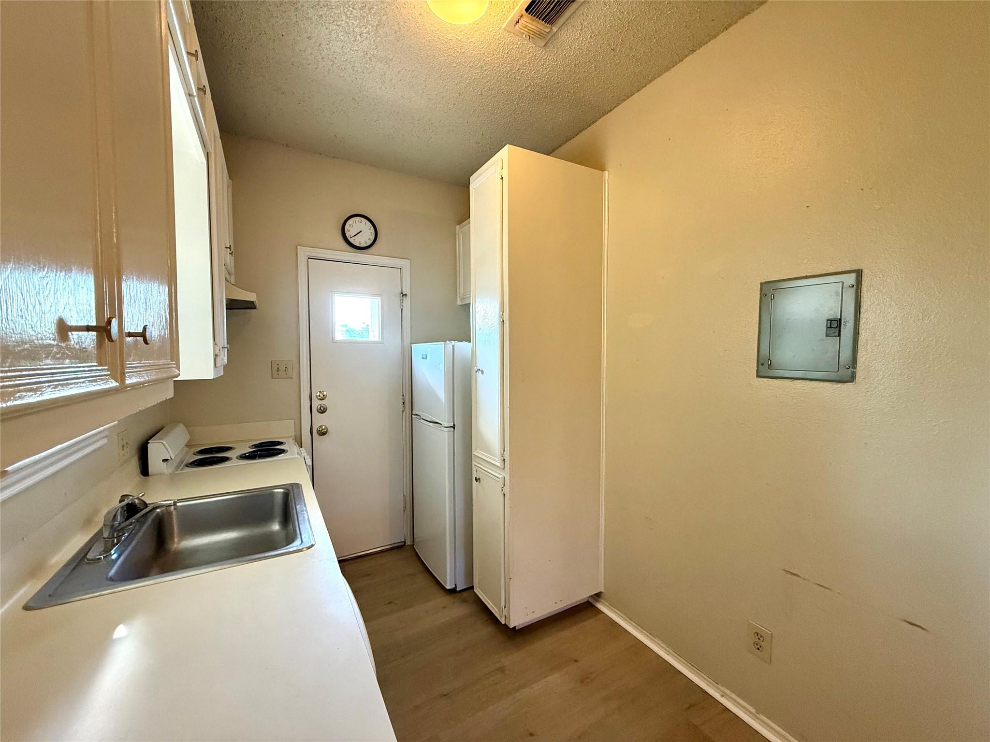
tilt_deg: -2.1
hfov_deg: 102.1
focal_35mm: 14
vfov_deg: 85.7
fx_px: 400
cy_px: 371
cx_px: 495
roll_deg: -0.1
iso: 400
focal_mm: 2.22
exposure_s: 1/120
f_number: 2.2
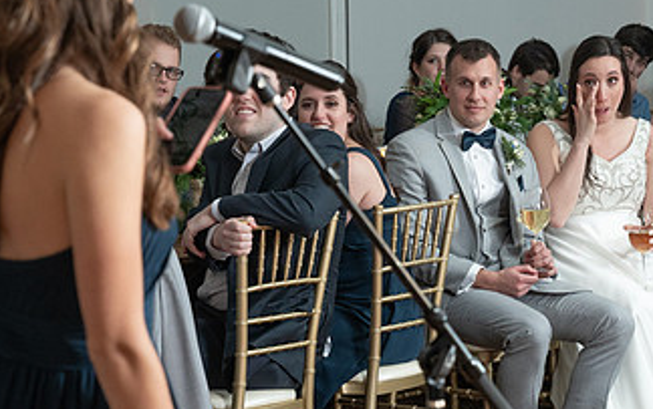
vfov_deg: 9.6
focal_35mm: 136
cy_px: 272
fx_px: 2422
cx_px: 300
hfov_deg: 15.4
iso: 2000
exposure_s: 1/200
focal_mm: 70
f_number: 5
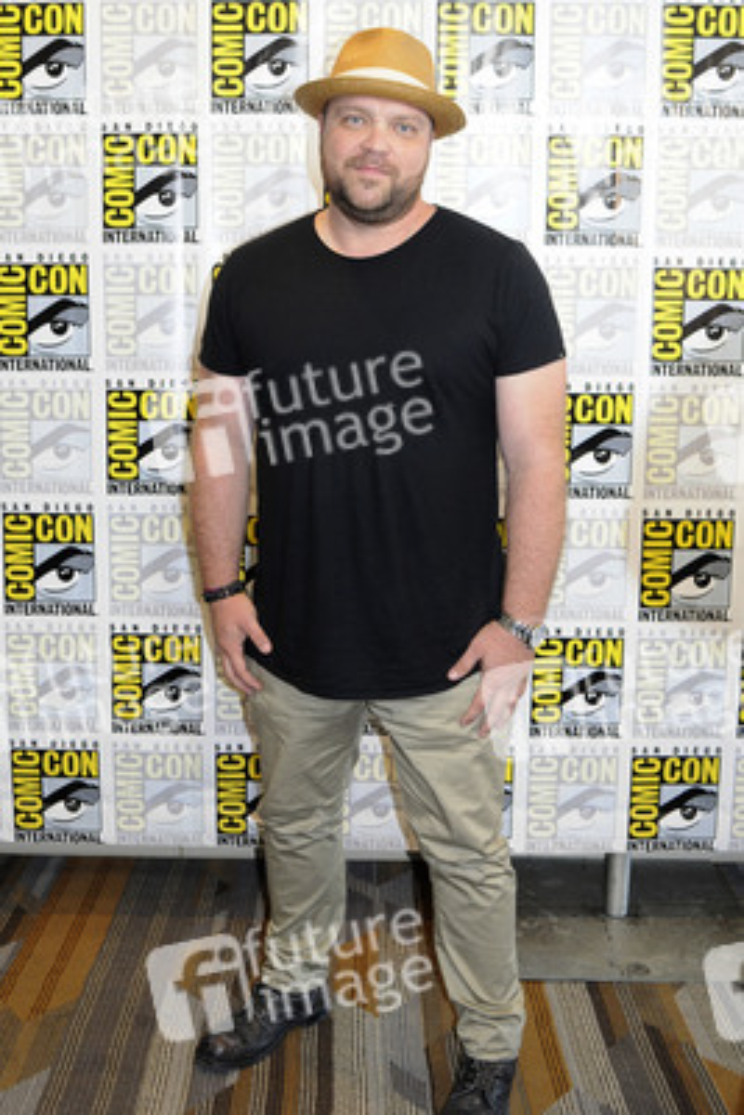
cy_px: 558
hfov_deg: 36.9
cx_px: 372
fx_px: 1115
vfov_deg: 53.1
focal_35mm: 36
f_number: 4.5
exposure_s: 1/60
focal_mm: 24
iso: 1000
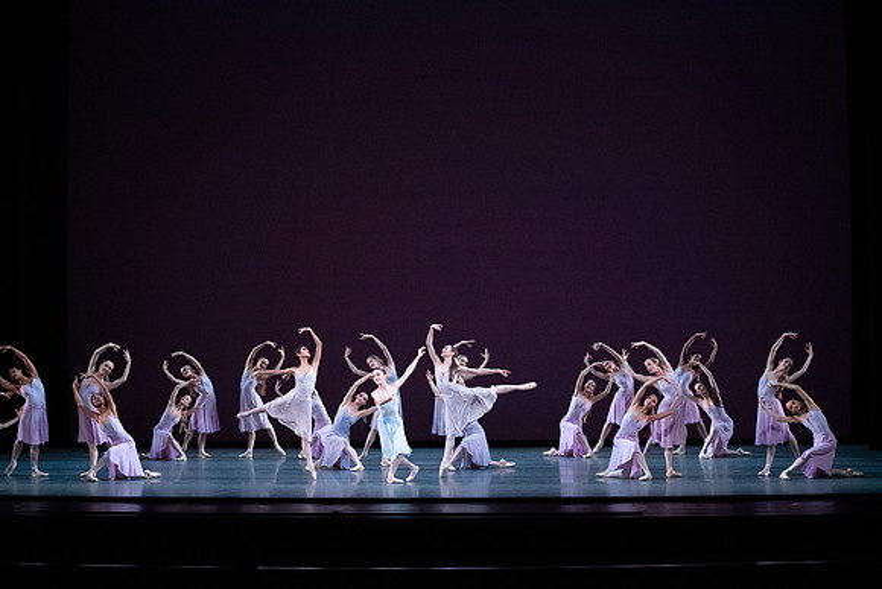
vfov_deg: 19.5
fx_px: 1715
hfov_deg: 28.8
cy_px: 294
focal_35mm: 70
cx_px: 441
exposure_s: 1/400
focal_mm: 70
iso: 12800
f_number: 9
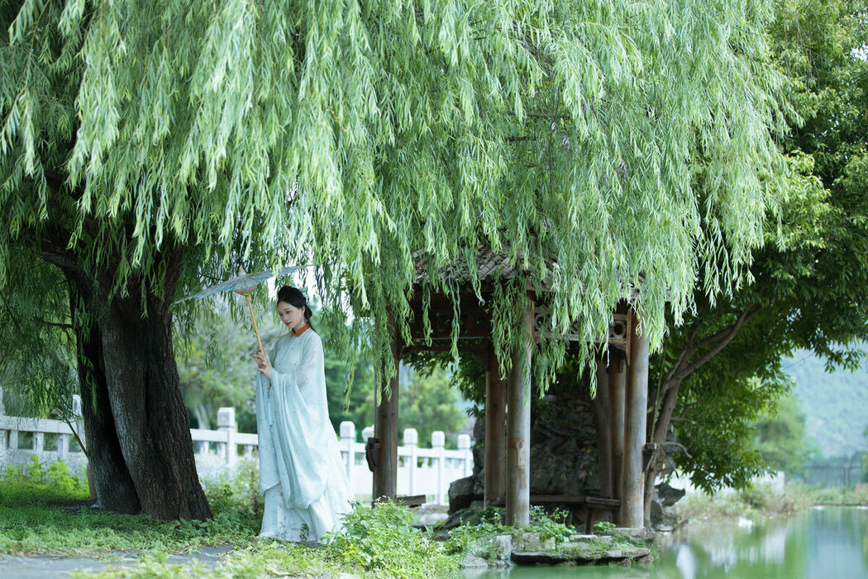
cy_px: 290
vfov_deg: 16.1
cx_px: 434
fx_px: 2049
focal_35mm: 85
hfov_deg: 23.9
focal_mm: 85
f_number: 2.8
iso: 100
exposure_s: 1/640
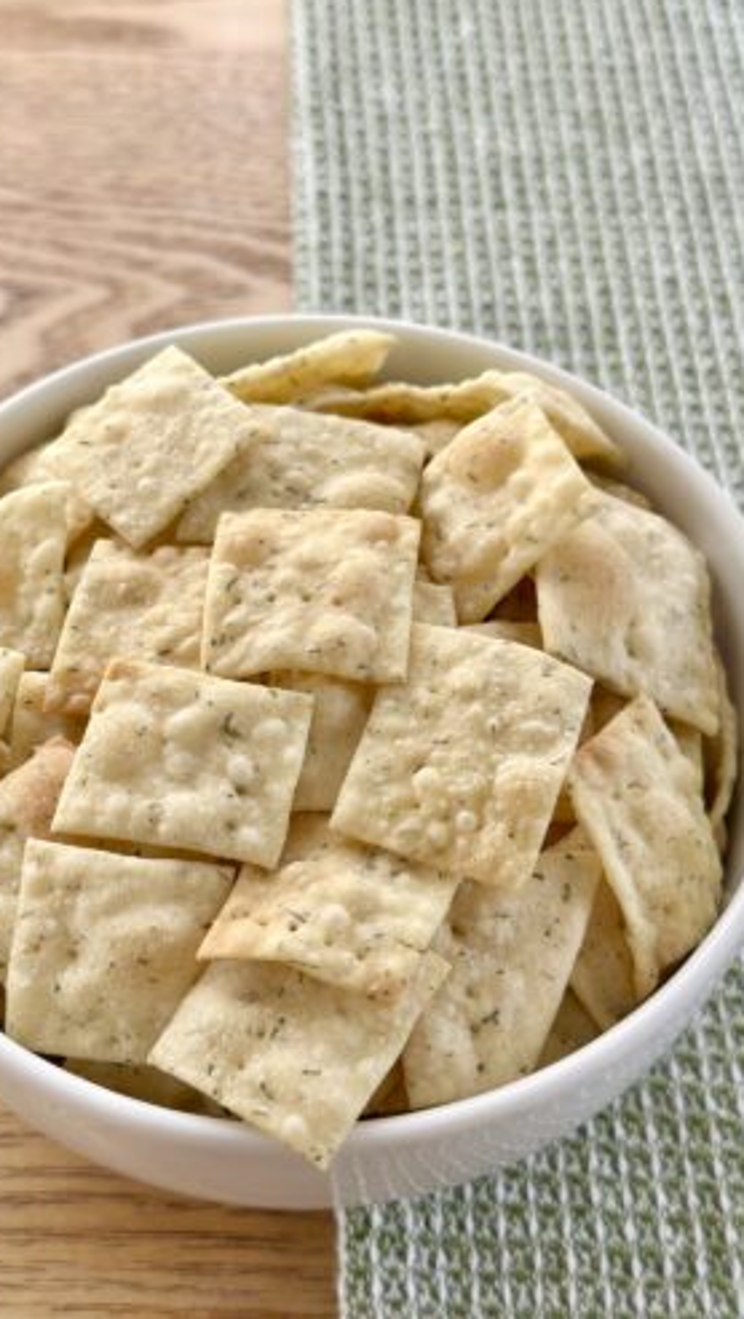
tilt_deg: -55.2
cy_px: 653
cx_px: 290
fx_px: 1855
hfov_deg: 22.6
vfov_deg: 39.1
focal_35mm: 53
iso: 100
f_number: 1.78
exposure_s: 1/121
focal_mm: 6.86
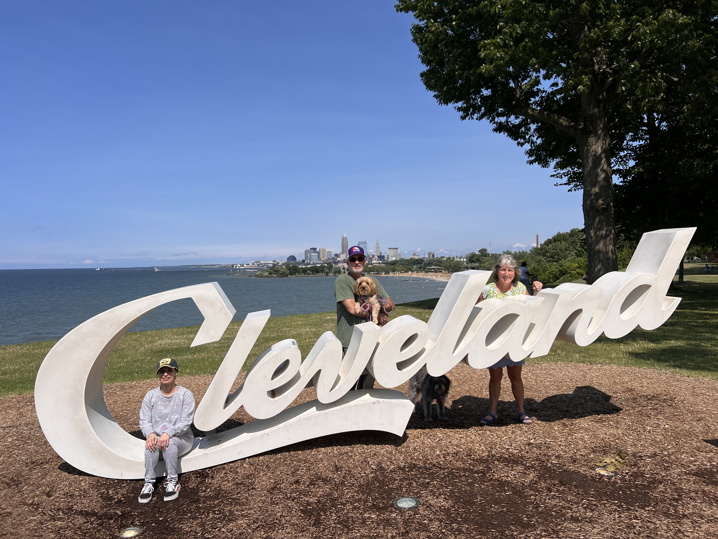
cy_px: 270
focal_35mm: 26
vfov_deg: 53.1
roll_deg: +1.3
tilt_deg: -0.5
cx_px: 359
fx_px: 539
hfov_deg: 67.3
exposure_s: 1/8000
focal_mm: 5.7
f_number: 1.5
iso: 50
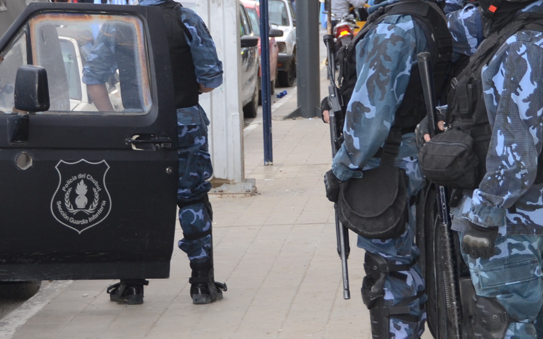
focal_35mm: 142
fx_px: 2101
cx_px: 336
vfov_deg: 9.2
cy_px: 164
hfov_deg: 14.7
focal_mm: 48
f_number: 4.5
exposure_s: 1/125
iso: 500
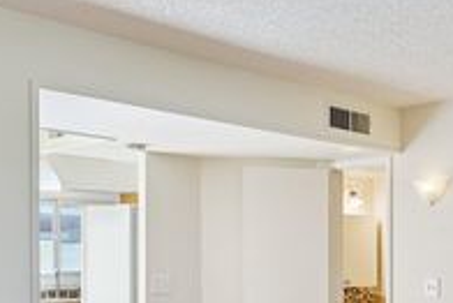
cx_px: 562
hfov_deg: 31.6
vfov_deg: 25.5
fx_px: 642
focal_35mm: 51
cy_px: 283
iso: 400
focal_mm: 20
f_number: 8
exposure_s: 1/25
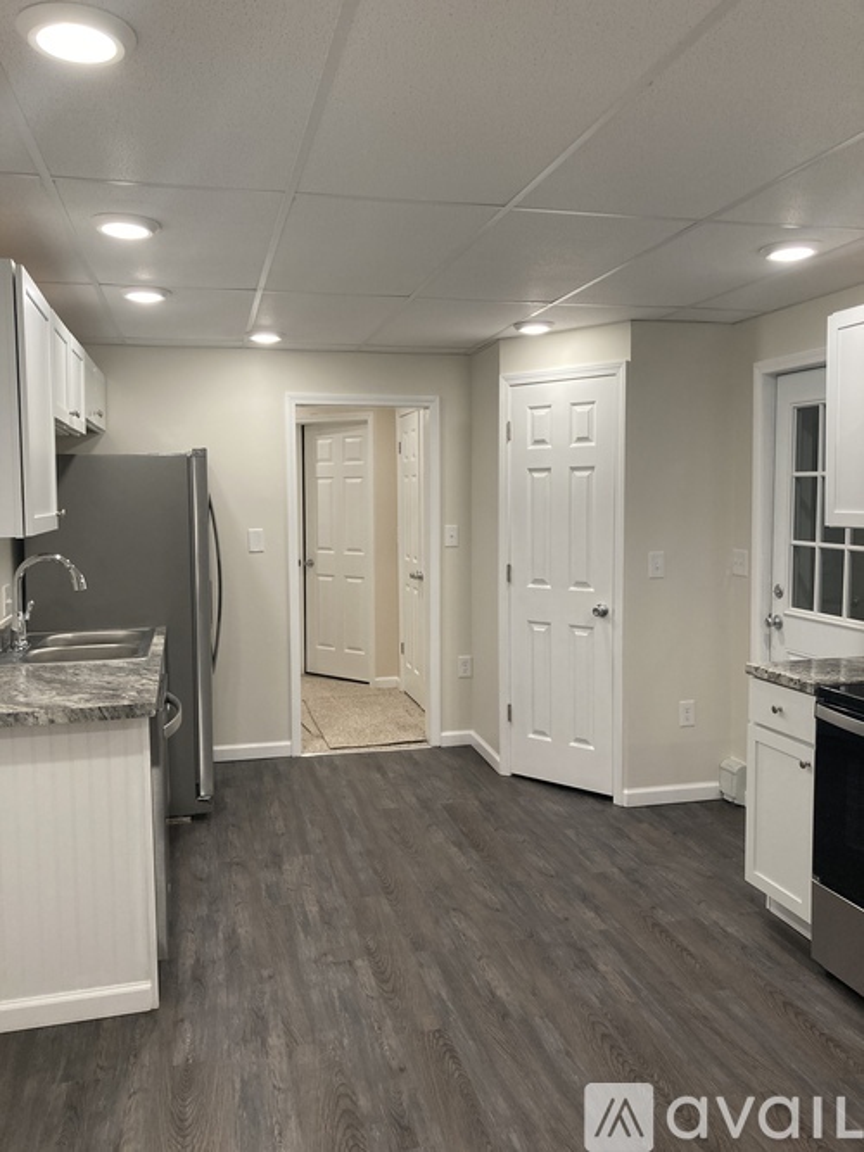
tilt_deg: -3.2
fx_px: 932
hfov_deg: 49.7
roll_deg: -0.2
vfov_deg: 63.5
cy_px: 576
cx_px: 432
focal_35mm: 28
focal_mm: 3.99
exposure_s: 1/60
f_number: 1.8
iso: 80
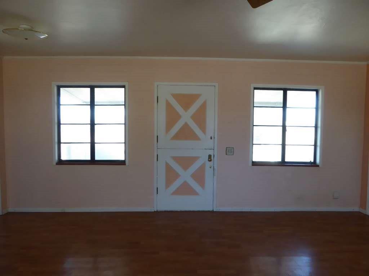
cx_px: 184
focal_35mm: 24
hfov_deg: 71.6
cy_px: 138
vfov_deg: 56.8
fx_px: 256
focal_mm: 4.3
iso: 250
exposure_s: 1/60
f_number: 3.5
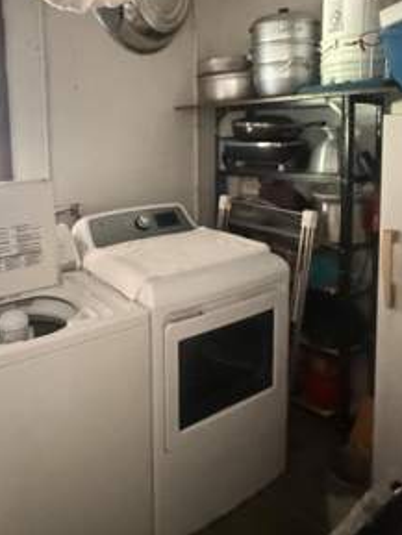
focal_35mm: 31
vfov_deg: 57.1
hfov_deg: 45.0
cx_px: 143
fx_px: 480
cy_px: 181
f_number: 2.2
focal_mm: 2.22
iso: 1600
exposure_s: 1/43
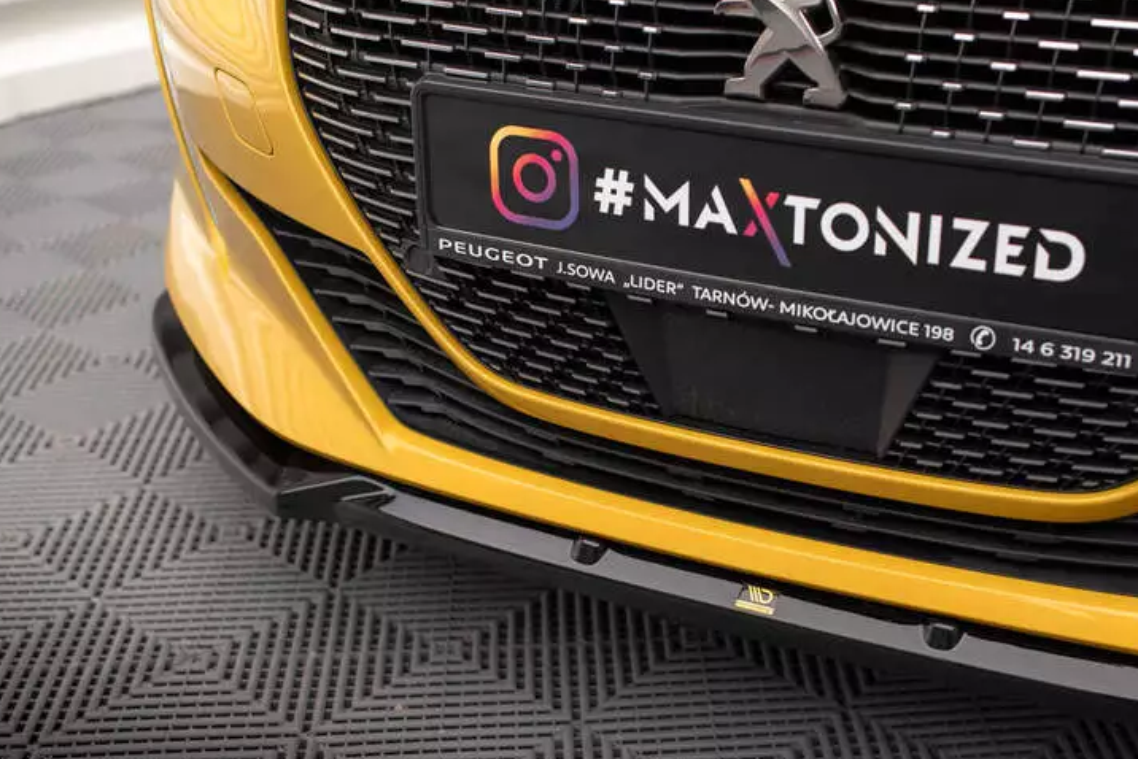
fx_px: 1581
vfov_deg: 27.0
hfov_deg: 39.4
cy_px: 461
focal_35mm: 50
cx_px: 684
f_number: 2.5
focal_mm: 35
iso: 1000
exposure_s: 1/125
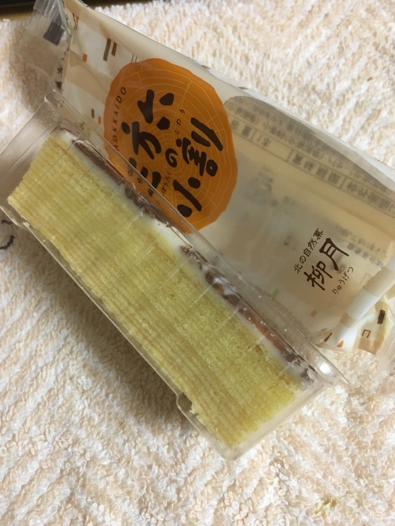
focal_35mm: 29
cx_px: 198
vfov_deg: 61.7
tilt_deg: -72.0
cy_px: 263
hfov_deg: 48.2
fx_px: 441
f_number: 2.2
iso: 125
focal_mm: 4.15
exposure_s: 1/30
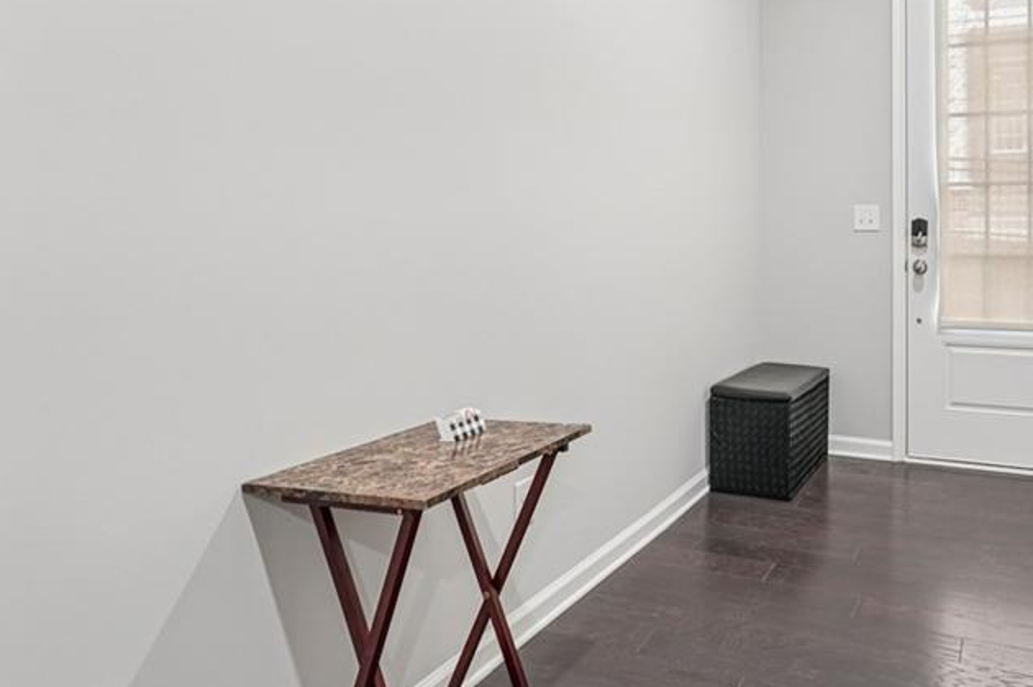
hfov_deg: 64.7
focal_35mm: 27
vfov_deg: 47.4
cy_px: 232
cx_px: 744
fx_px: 769
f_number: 8
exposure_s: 1/10
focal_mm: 16.5
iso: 800
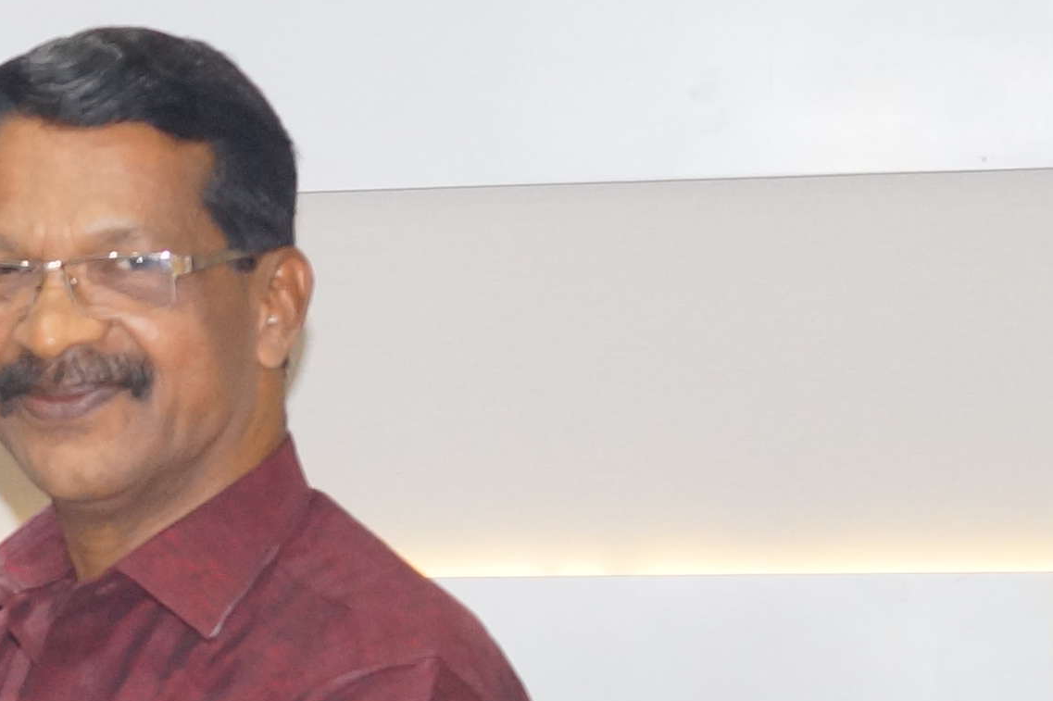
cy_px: 537
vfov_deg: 9.5
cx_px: -322
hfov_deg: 13.7
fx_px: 4210
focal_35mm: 144
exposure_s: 1/160
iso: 800
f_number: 4
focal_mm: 20
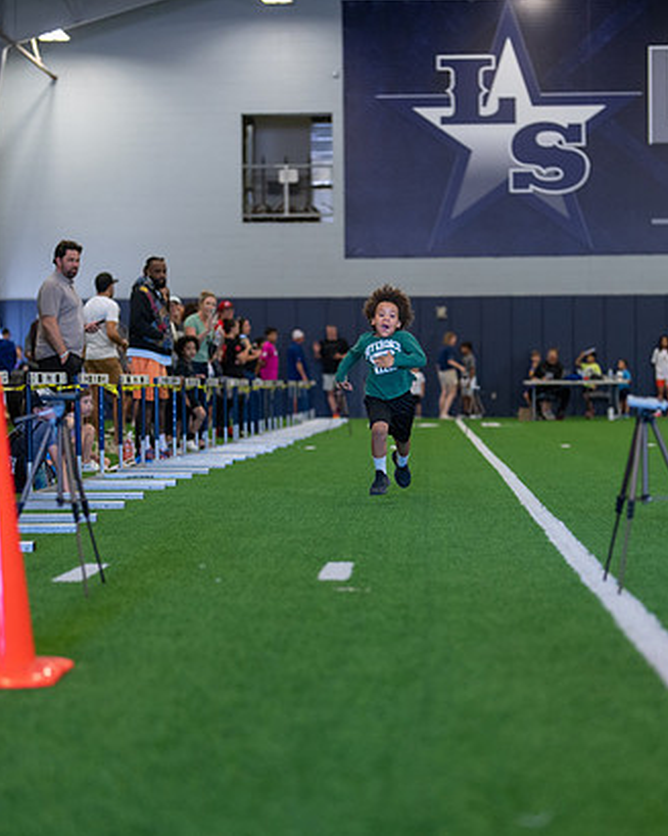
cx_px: 386
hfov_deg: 21.0
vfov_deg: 26.1
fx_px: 1805
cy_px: 421
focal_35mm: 73
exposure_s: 1/1000
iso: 1250
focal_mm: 50
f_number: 1.2
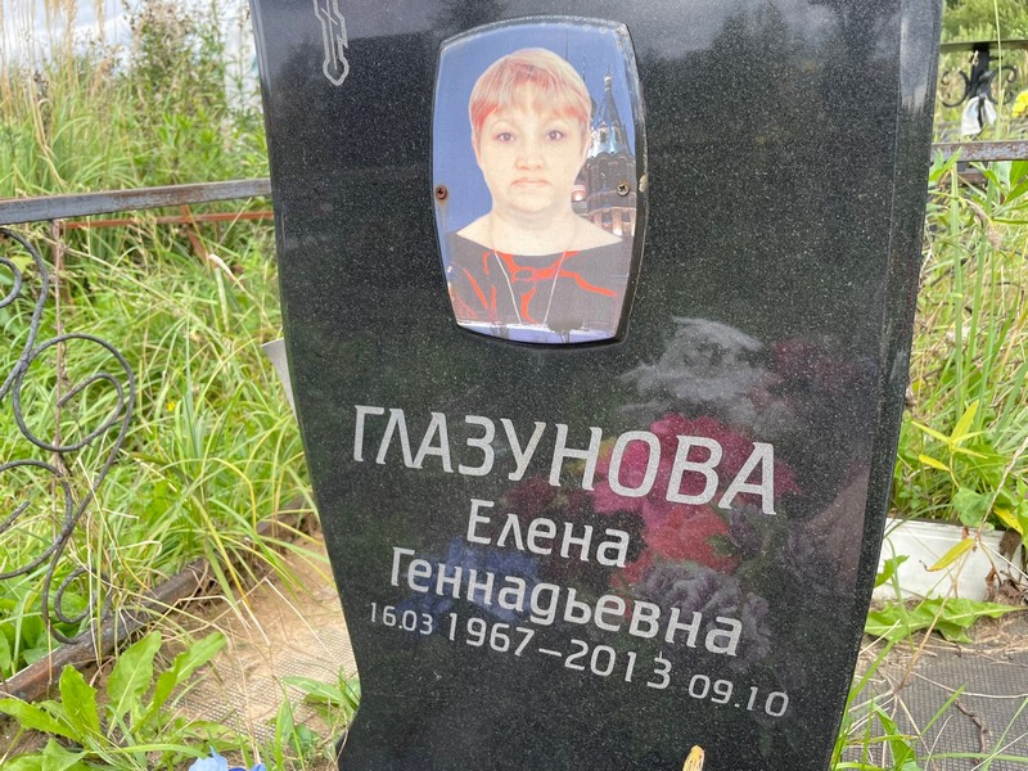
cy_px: 386
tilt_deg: -16.3
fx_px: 772
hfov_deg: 67.3
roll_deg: +3.5
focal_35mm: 26
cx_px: 514
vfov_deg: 53.1
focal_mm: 4.2
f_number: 1.6
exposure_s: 1/666
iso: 32
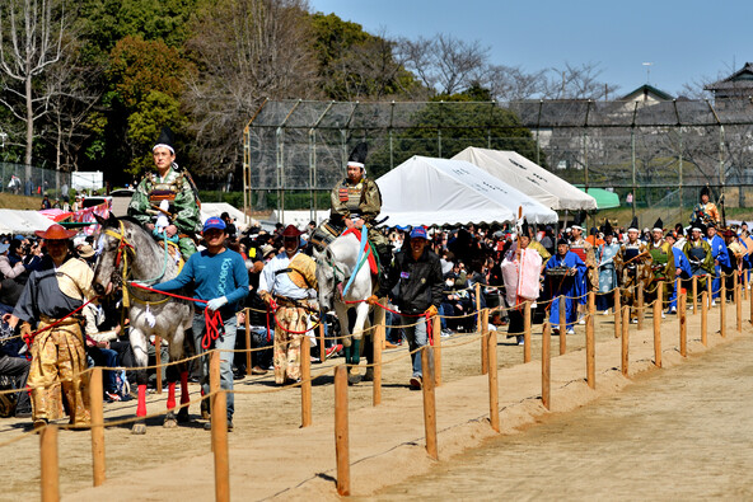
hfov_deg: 13.7
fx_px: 3138
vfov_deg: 9.2
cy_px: 251
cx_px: 376
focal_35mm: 150
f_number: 4.5
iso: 100
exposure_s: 1/2000
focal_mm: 100
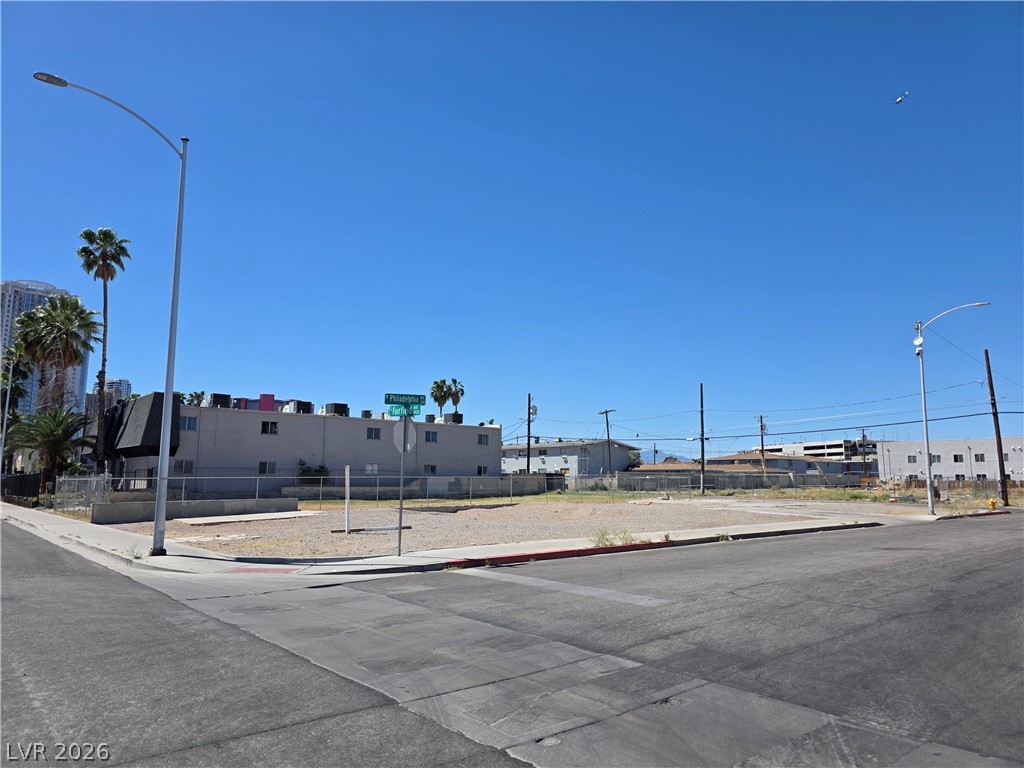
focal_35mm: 23
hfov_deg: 73.9
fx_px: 680
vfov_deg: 58.9
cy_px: 384
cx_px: 512
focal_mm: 6.3
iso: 80
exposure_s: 1/7061
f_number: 1.7
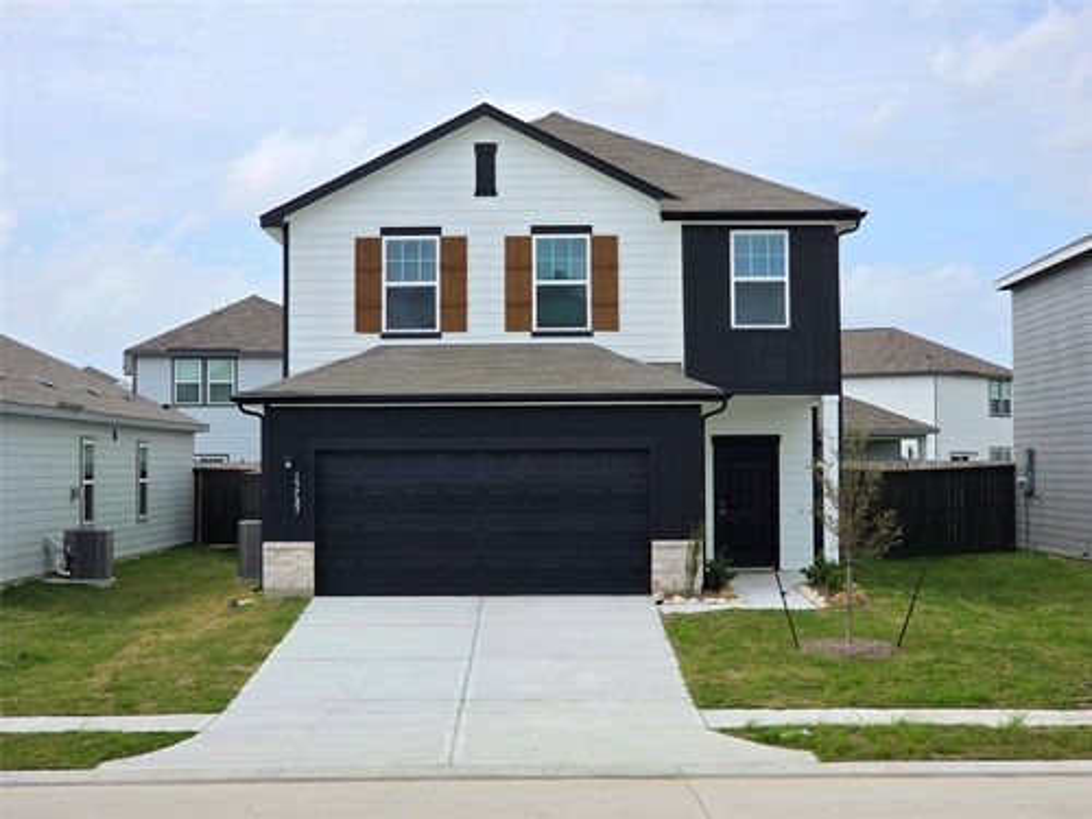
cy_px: 410
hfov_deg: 28.2
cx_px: 546
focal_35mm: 69
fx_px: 2177
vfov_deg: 21.3
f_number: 2.4
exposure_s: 1/2500
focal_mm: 7.9
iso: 50
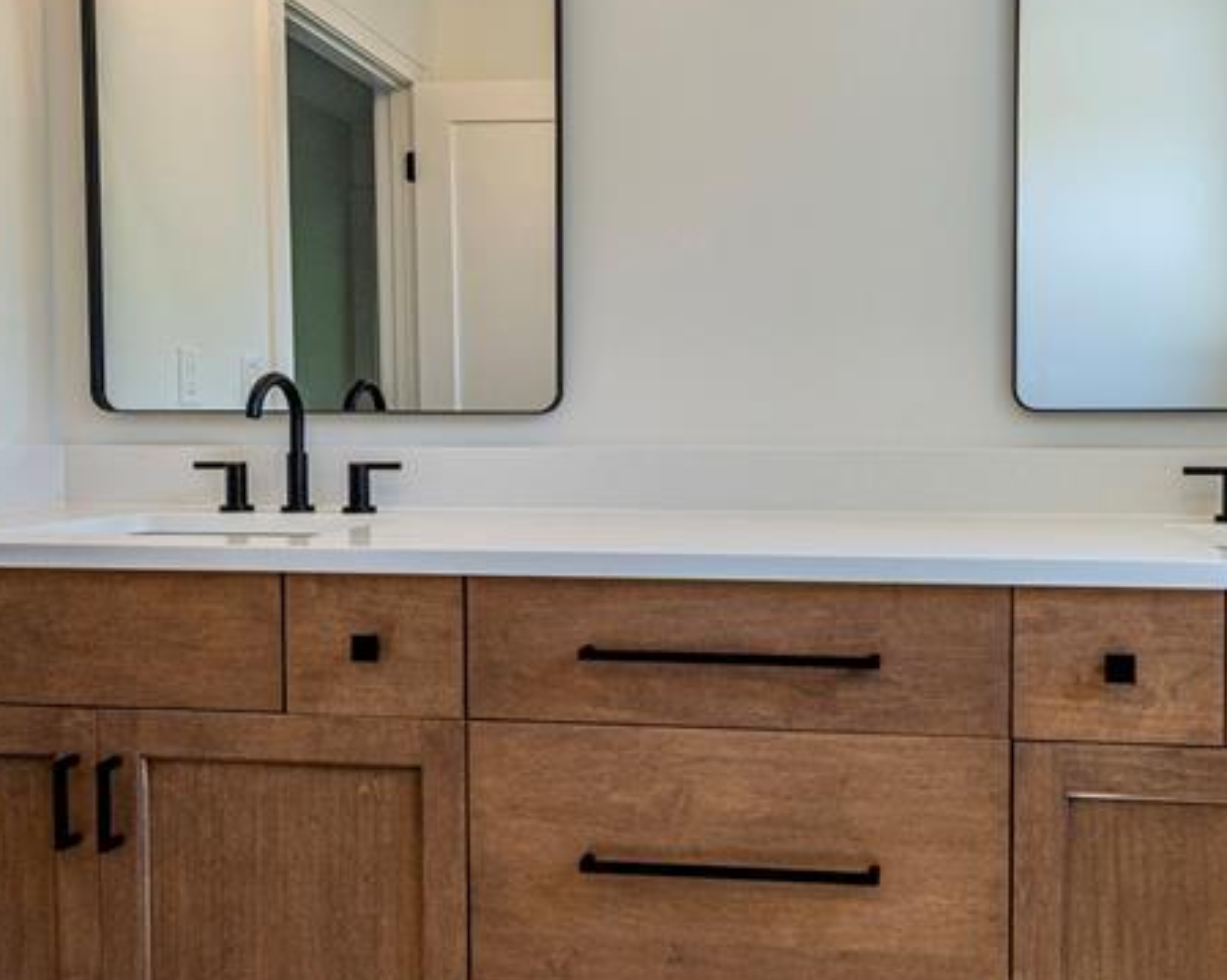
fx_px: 1089
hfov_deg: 58.2
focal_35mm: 30
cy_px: 460
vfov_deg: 48.5
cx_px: 749
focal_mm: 14
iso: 2000
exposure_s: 1/250
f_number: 5.6
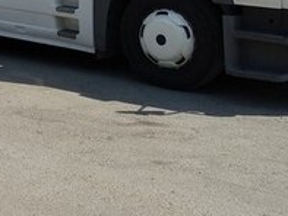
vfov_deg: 15.7
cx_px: -72
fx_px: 724
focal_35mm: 87
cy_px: -100
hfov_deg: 20.8
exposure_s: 1/1075
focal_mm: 3.81
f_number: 2.2
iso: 100
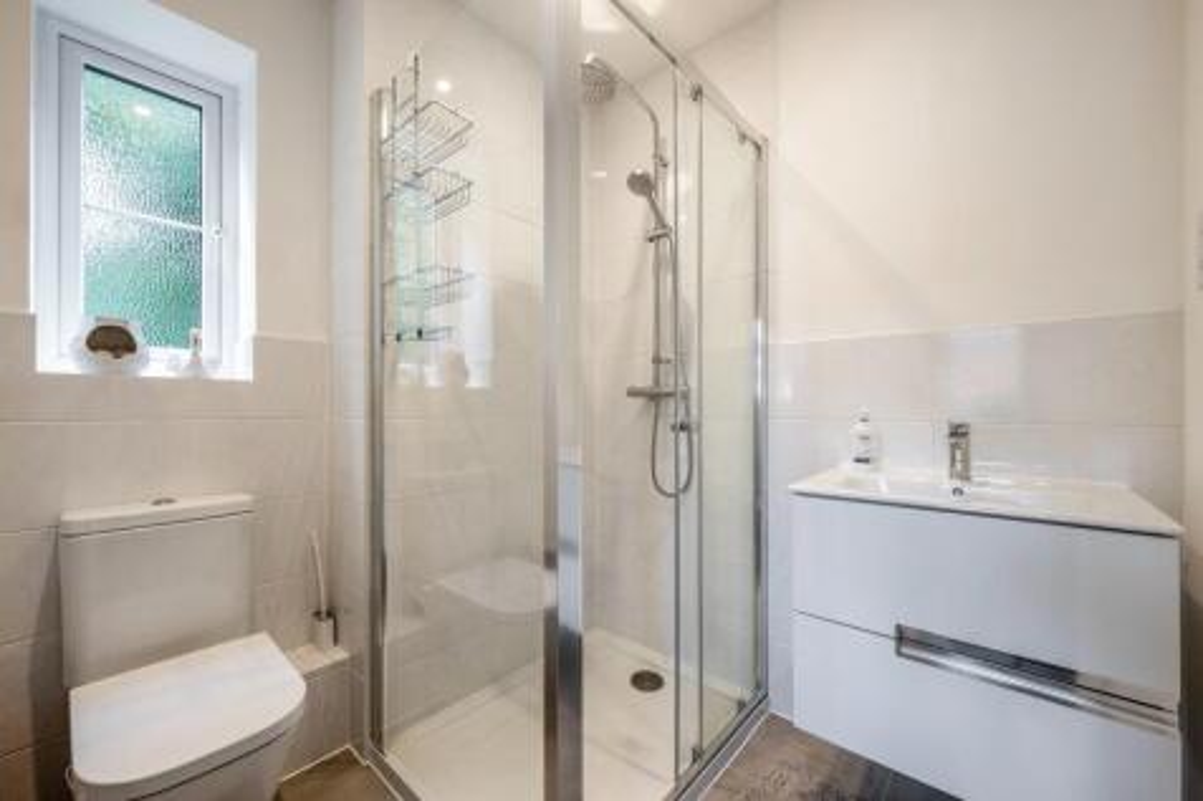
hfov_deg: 104.3
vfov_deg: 81.2
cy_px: 400
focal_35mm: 14
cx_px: 602
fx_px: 468
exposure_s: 1/15
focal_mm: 14
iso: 320
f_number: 10
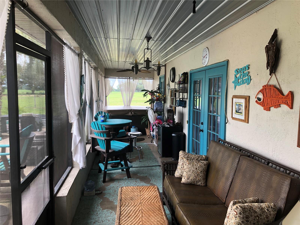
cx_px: 150
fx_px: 243
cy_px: 112
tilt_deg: -4.3
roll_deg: -1.2
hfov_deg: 63.4
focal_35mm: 28
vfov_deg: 49.7
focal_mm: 3.99
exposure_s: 1/120
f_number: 1.8
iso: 64
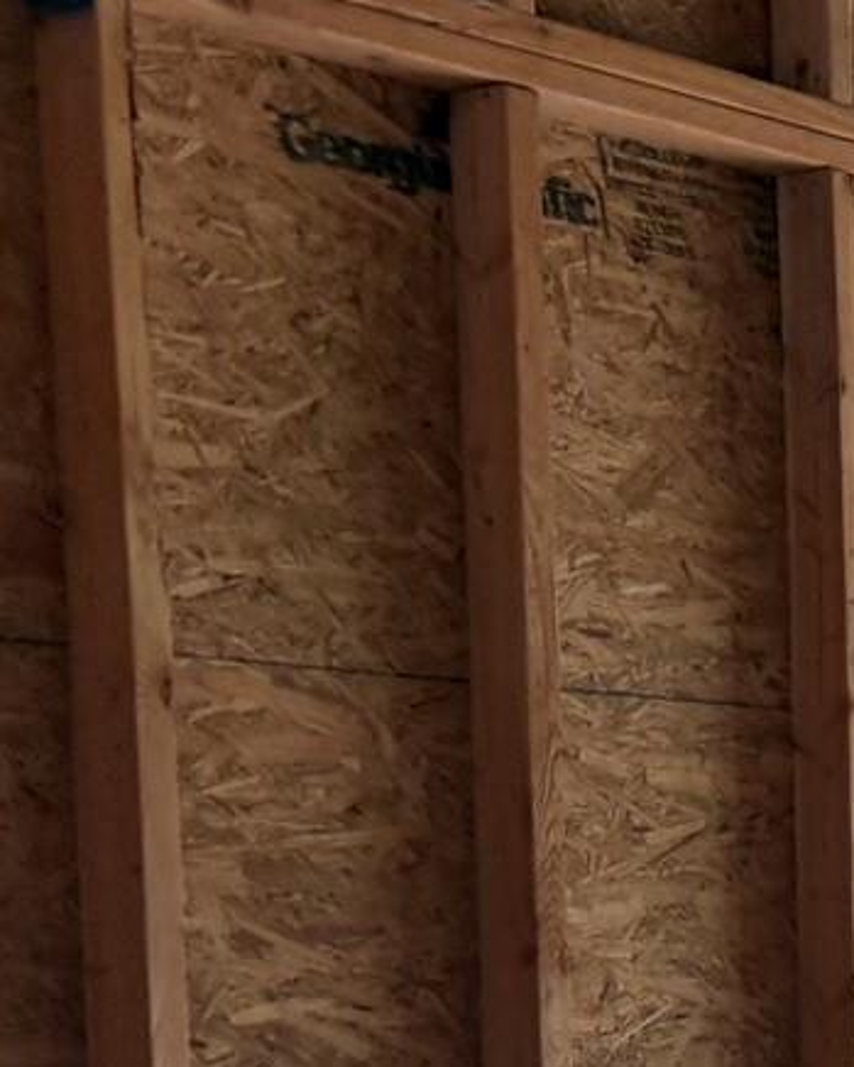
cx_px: 2486
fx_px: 3474
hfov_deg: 10.4
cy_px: 1155
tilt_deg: -1.1
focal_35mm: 110
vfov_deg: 16.9
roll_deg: -0.6
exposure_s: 1/121
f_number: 1.78
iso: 100
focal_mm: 6.76
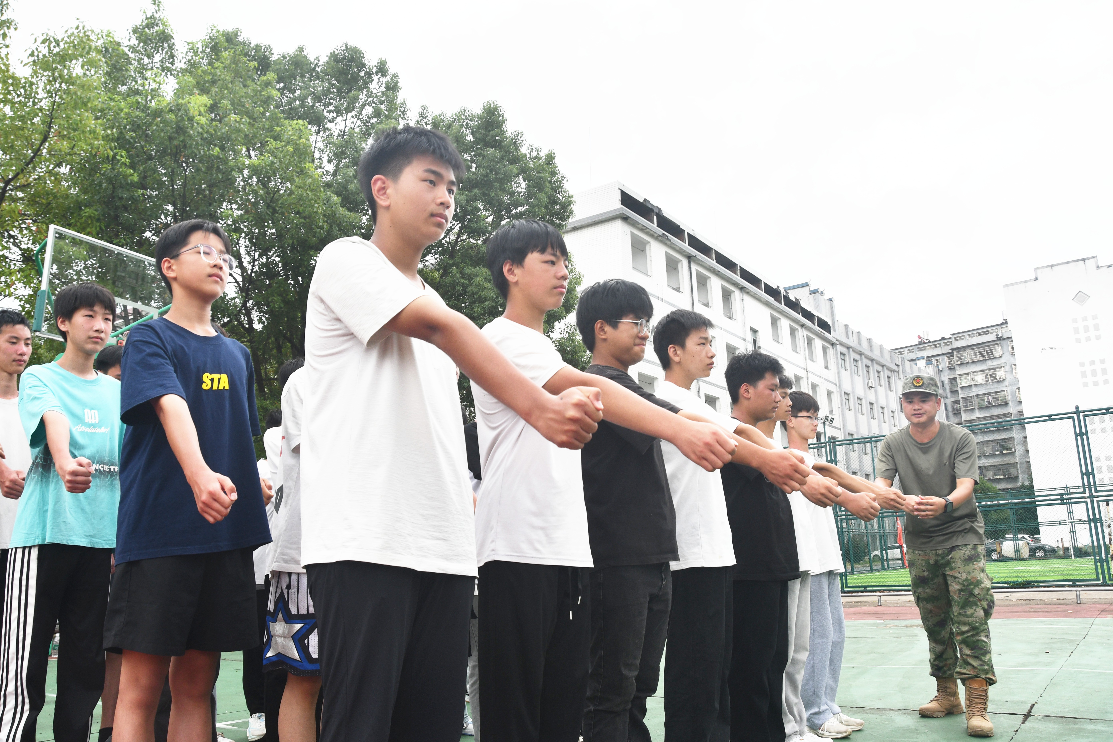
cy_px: 371
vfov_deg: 47.9
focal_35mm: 27
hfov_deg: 67.4
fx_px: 835
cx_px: 556
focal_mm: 18
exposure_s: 1/250
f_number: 7.1
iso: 200
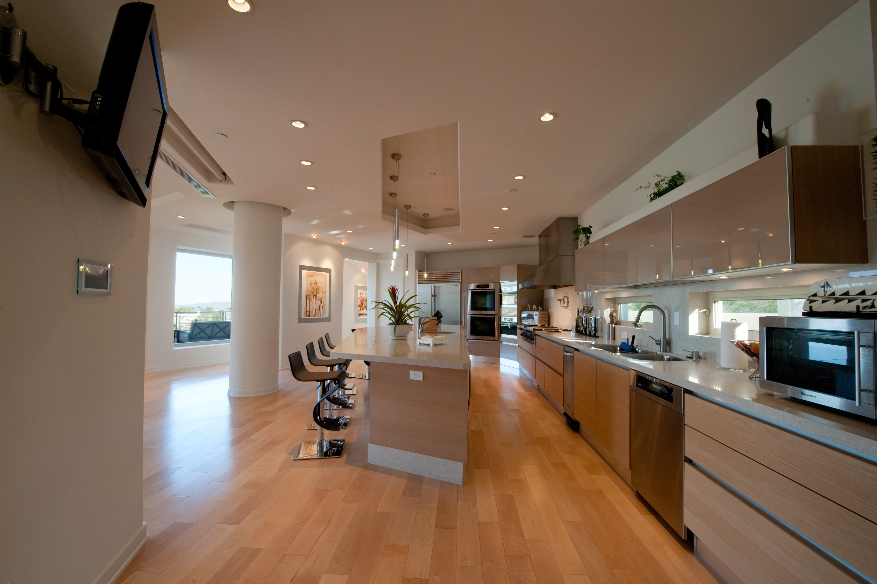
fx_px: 341
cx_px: 438
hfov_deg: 104.3
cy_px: 292
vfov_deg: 81.1
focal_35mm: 14
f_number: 16
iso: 200
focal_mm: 14
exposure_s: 1/15
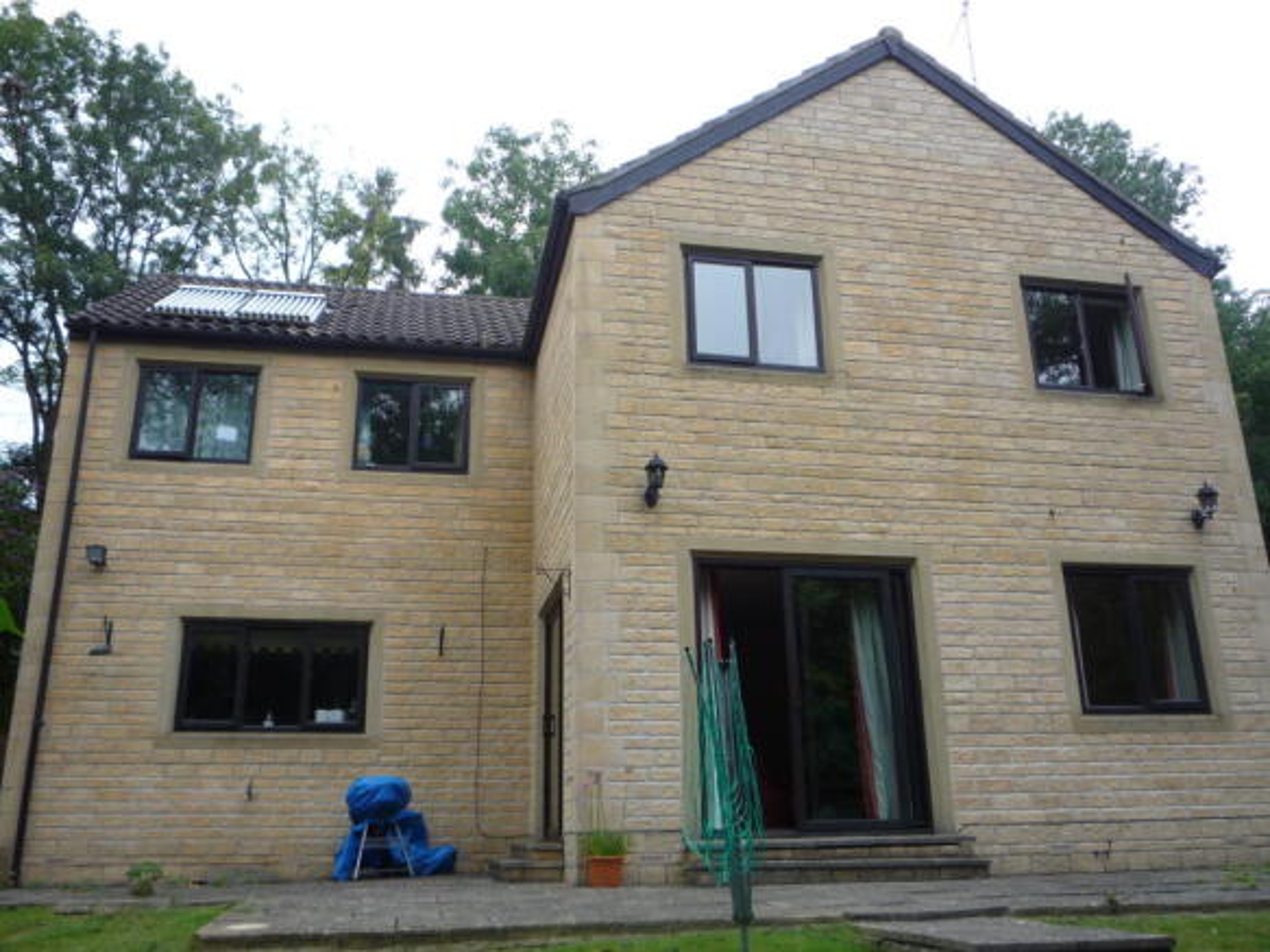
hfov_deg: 60.0
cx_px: 635
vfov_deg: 46.8
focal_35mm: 30
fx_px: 1100
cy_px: 476
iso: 100
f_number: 3.3
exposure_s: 1/80
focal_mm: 5.2
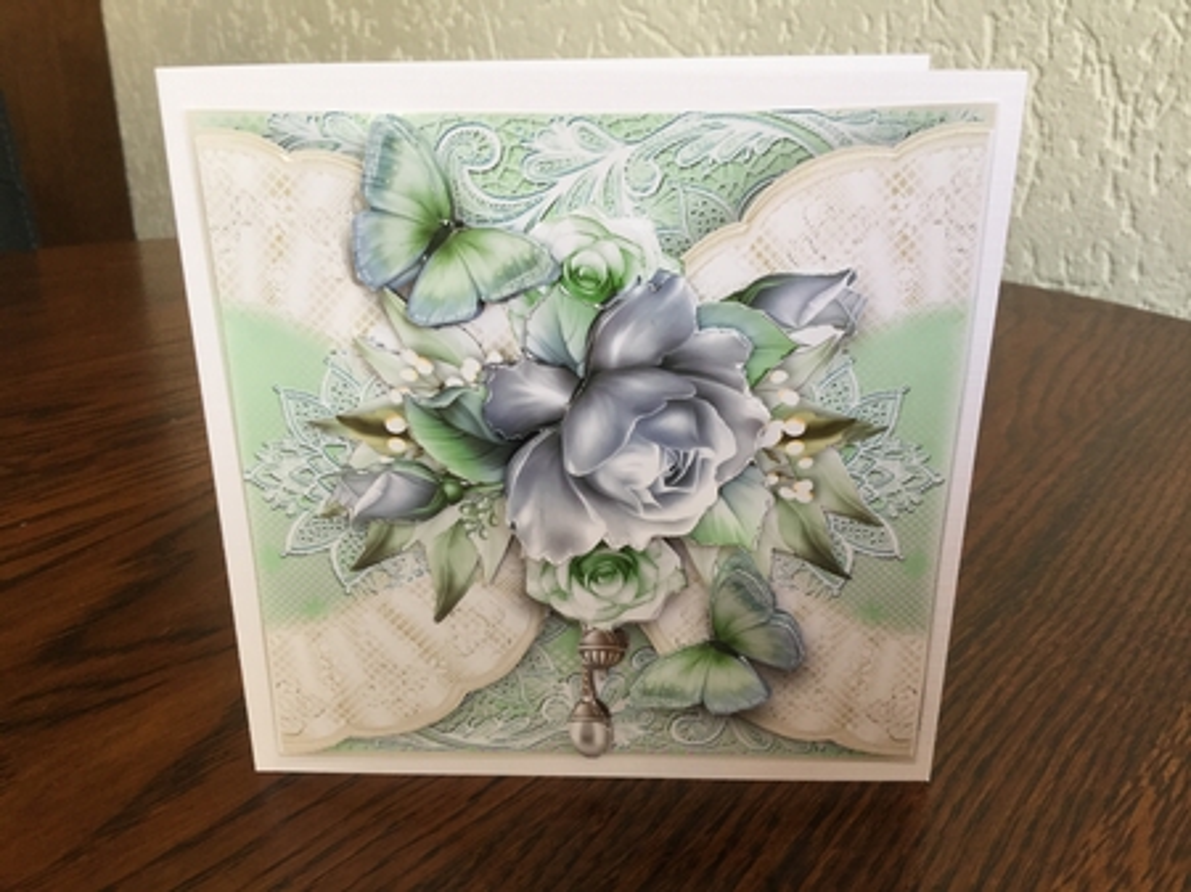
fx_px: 1066
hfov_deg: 58.4
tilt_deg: -22.8
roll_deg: -0.5
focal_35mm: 31
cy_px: 446
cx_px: 596
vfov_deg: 45.4
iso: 25
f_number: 2.4
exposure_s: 1/33
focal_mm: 3.3
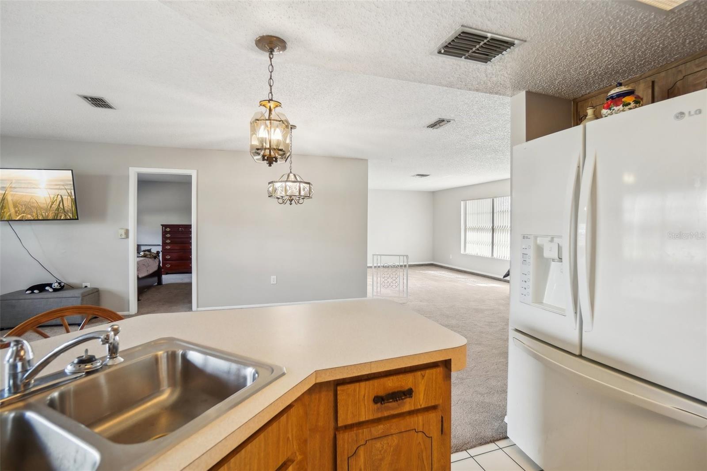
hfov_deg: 100.4
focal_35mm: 15
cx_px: 354
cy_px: 236
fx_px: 295
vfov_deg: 77.3
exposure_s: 1/125
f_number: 8
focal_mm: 10
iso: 400
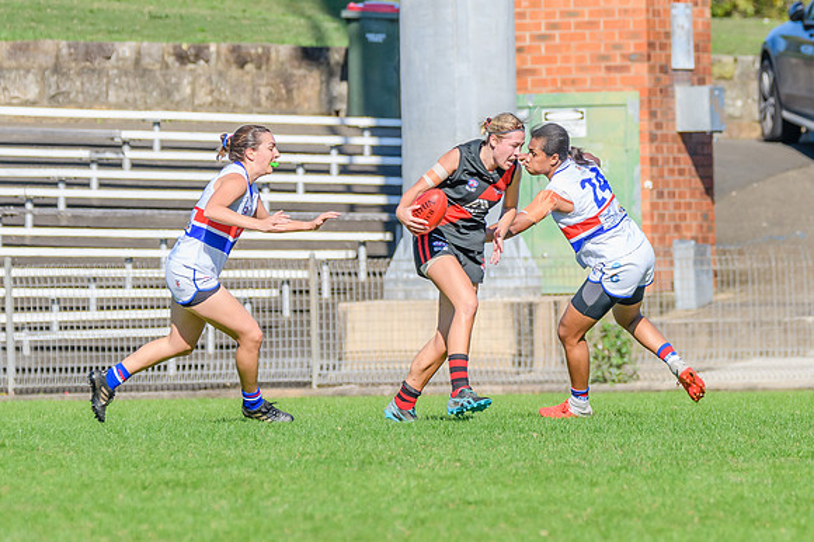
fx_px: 15774
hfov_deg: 3.0
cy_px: 272
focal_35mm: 698
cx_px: 477
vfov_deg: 2.0
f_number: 8
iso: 640
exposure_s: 1/1600
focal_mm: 320
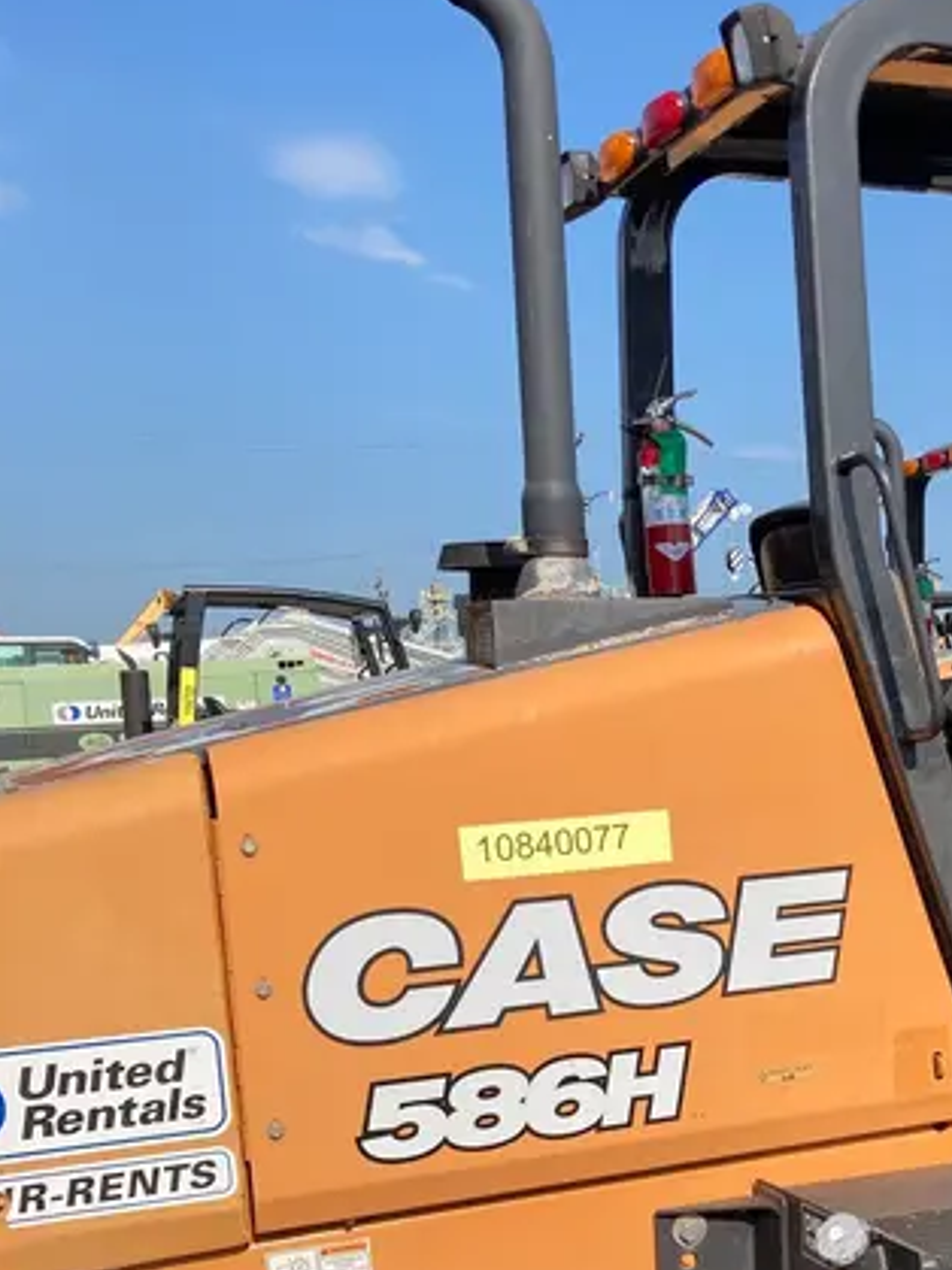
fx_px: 1798
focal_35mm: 49
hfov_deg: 28.7
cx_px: 828
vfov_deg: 37.8
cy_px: 971
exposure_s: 1/2024
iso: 20
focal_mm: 3.99
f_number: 1.8
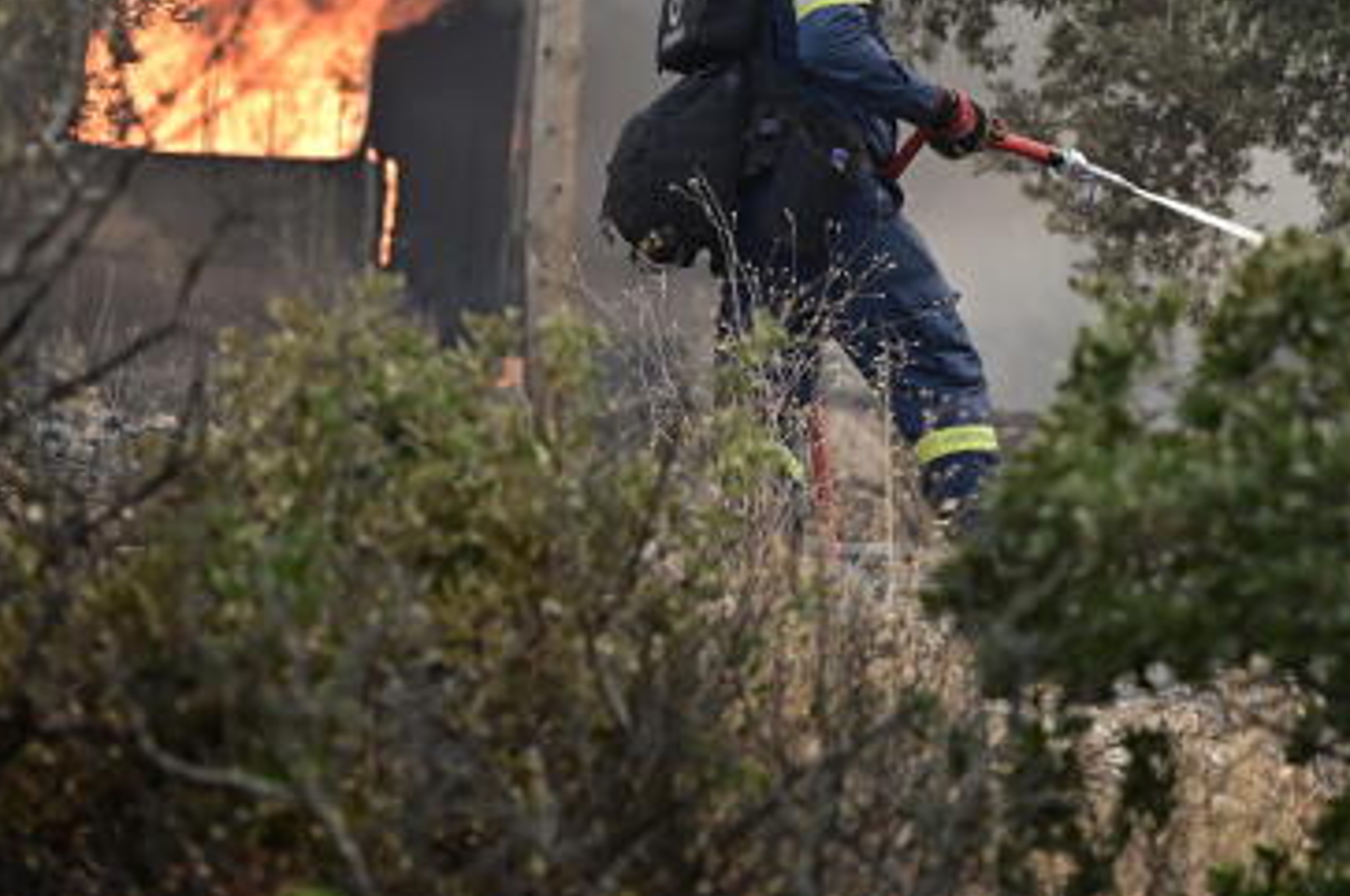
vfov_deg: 7.5
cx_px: 956
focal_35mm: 182
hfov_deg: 11.3
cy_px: 102
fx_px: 6816
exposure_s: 1/250
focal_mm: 100
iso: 100
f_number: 4
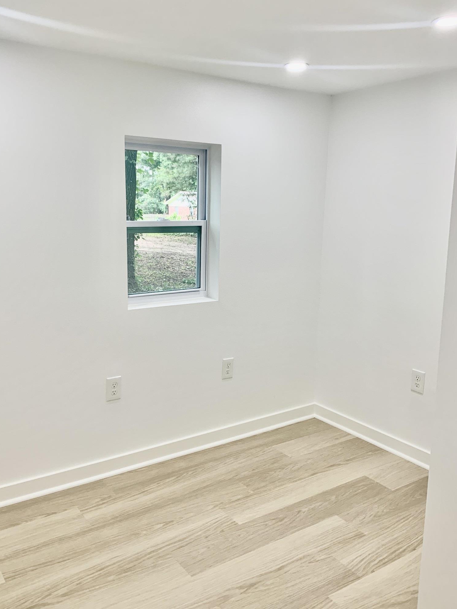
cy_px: 292
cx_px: 211
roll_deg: -1.8
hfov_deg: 46.8
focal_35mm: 30
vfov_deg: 59.9
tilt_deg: -8.9
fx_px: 528
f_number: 1.8
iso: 64
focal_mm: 4.25
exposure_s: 1/120
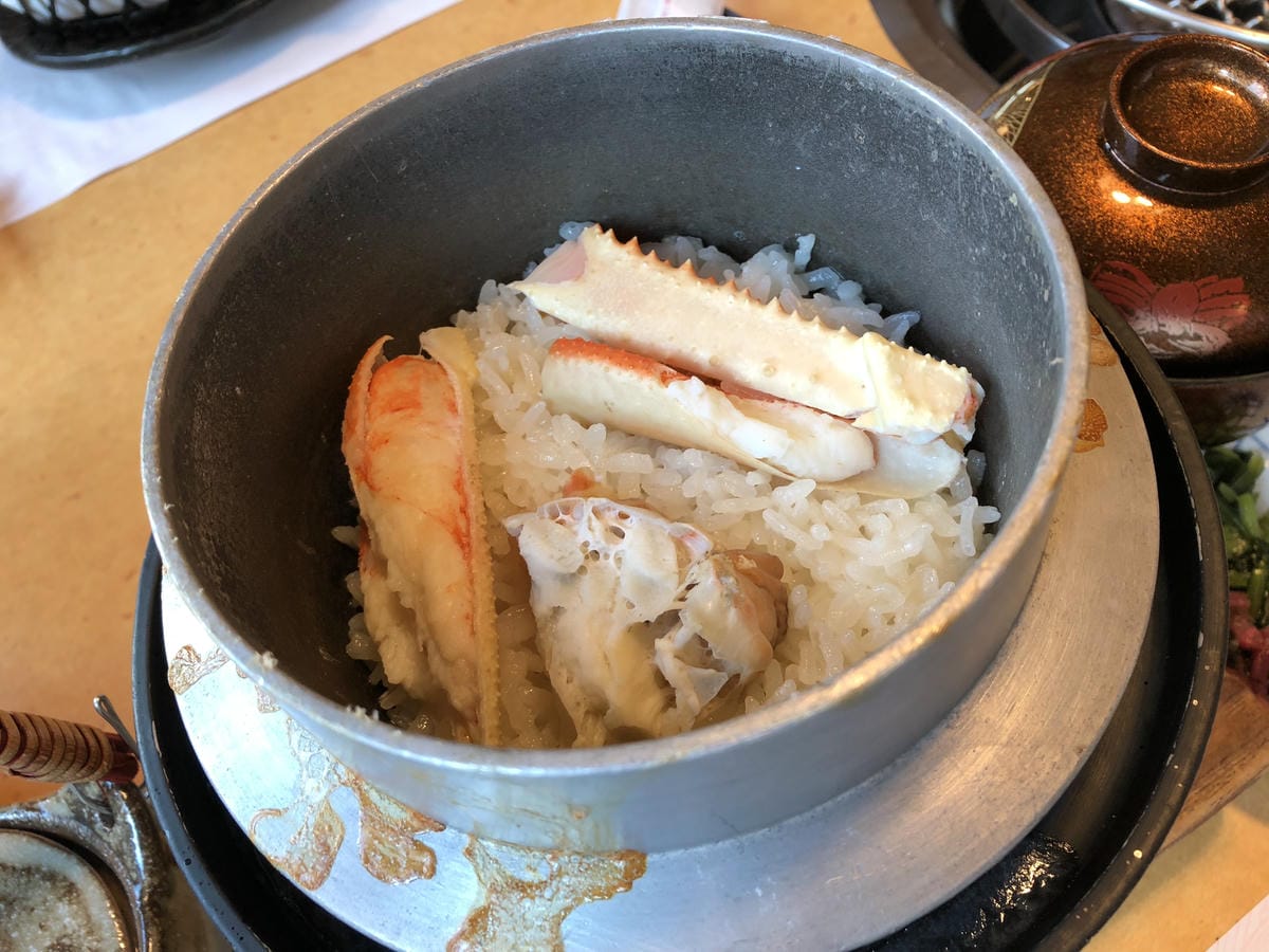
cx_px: 634
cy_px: 476
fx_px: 1063
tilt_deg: -57.2
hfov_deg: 61.7
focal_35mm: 29
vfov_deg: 48.2
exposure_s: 1/40
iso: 25
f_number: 1.8
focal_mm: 3.99
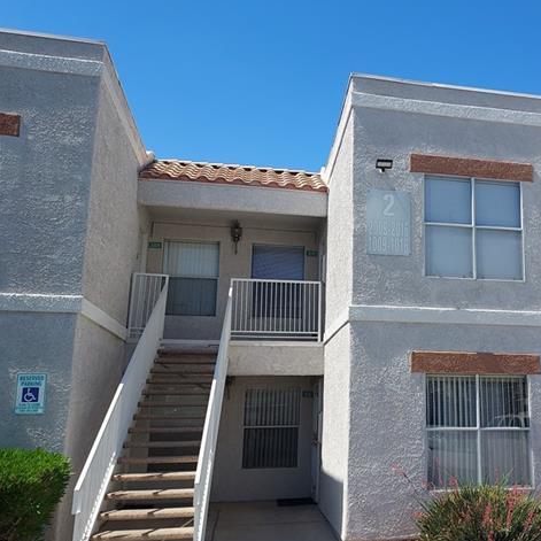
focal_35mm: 36
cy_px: 287
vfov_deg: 46.0
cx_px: 422
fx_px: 637
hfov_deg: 44.1
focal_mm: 4.6
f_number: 1.8
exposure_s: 1/1167
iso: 40
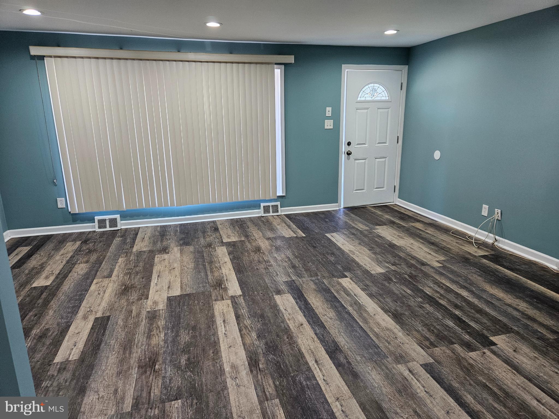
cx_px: 280
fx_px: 371
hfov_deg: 73.9
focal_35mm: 23
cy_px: 210
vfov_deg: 58.9
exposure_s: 1/120
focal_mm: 5.4
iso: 320
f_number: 1.8
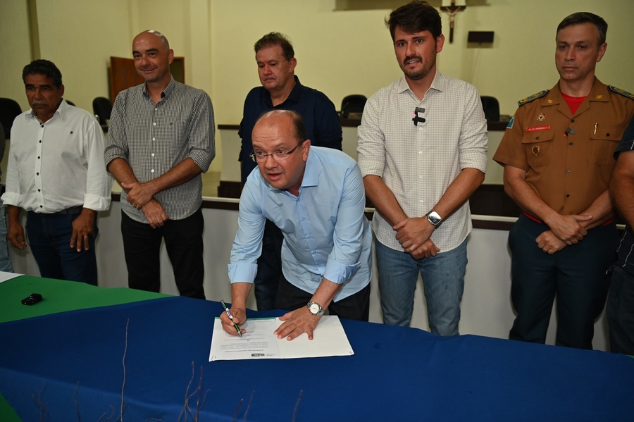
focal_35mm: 31
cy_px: 211
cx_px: 317
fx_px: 546
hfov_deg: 60.3
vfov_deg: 42.3
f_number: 2.8
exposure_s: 1/200
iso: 1250
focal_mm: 31
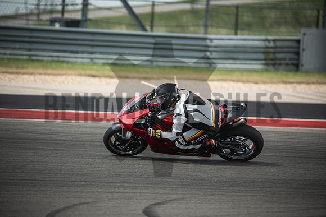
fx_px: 2717
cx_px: 163
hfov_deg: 6.9
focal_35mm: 300
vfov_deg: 4.6
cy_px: 108
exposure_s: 1/1600
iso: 200
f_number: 2
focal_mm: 200
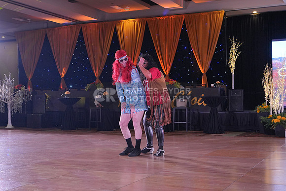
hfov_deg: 38.2
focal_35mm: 52
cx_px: 143
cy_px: 96
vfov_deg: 26.0
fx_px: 413
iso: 1600
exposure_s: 1/400
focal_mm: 35
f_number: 4
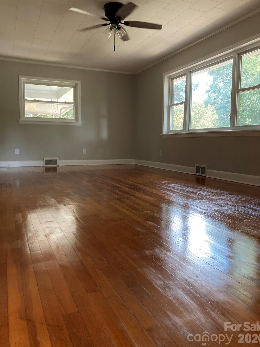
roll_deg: +0.1
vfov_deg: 61.7
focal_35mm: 29
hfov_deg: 48.2
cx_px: 132
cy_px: 168
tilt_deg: -3.7
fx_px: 290
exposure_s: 1/60
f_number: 1.8
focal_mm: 3.99
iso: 100
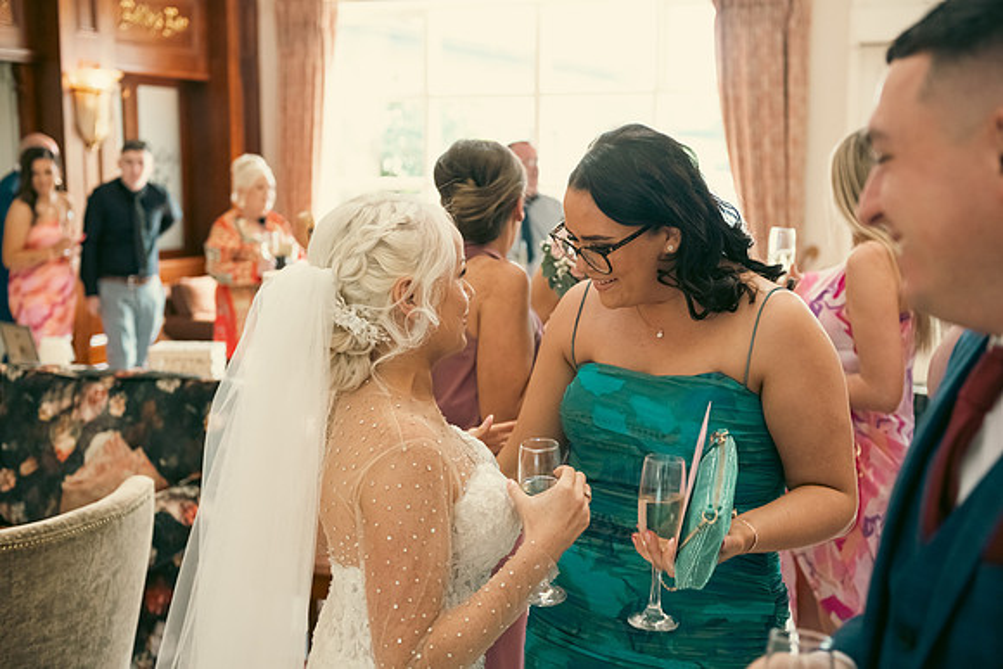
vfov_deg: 28.1
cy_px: 334
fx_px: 1338
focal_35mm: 48
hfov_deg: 41.1
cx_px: 502
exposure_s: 1/160
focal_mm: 48
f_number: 3.5
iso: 1000
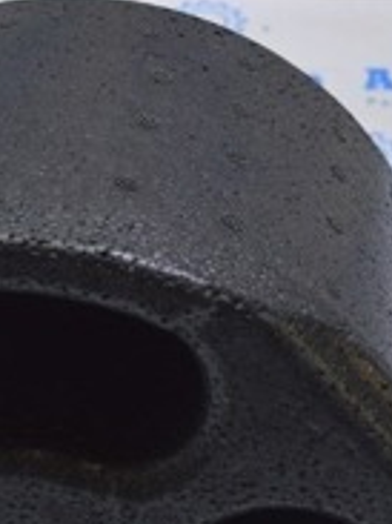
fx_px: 1678
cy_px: 394
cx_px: 40
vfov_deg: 17.6
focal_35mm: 111
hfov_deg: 13.2
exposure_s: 1/30
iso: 400
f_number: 5.6
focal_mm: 22
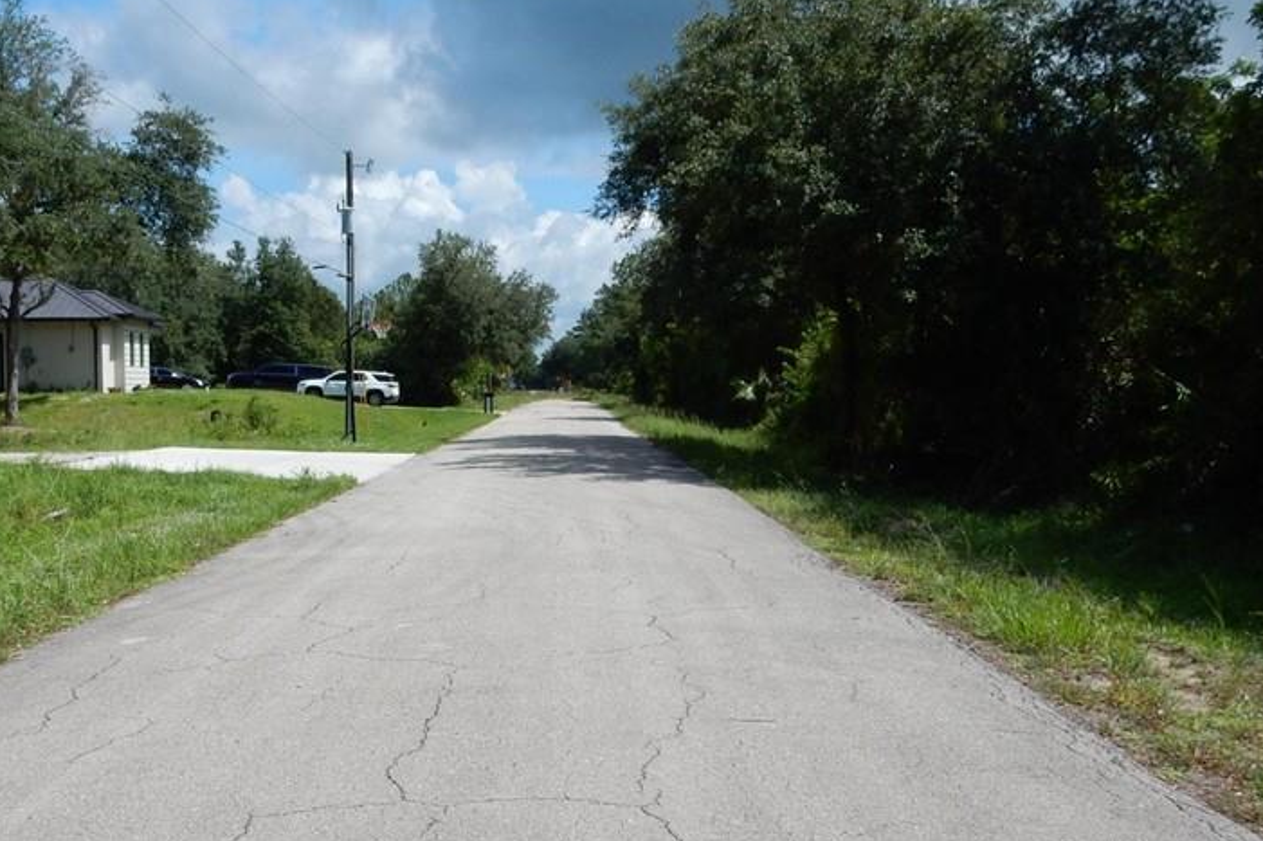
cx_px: 542
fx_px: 1333
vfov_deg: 35.0
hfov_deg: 50.5
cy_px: 474
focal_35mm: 38
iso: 125
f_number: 3.7
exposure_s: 1/1600
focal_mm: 4.5
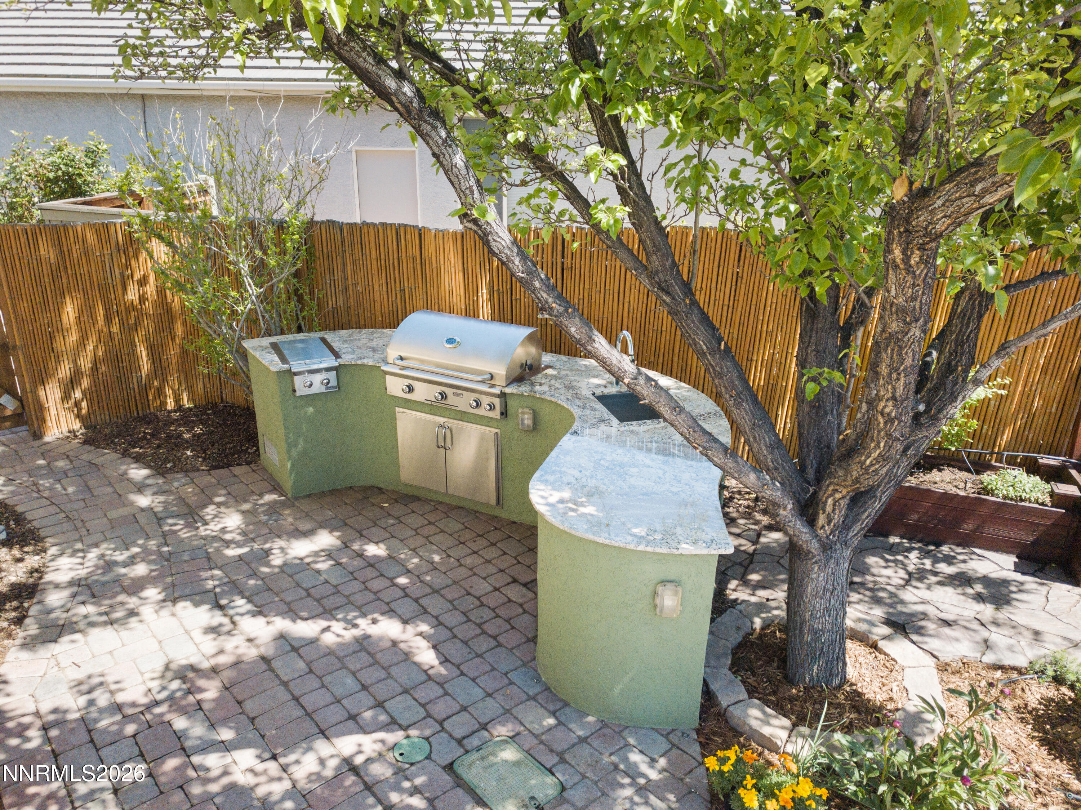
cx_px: 540
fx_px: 812
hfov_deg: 67.3
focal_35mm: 26
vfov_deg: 53.0
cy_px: 405
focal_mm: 4.73
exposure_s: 1/200
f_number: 2.2
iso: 100
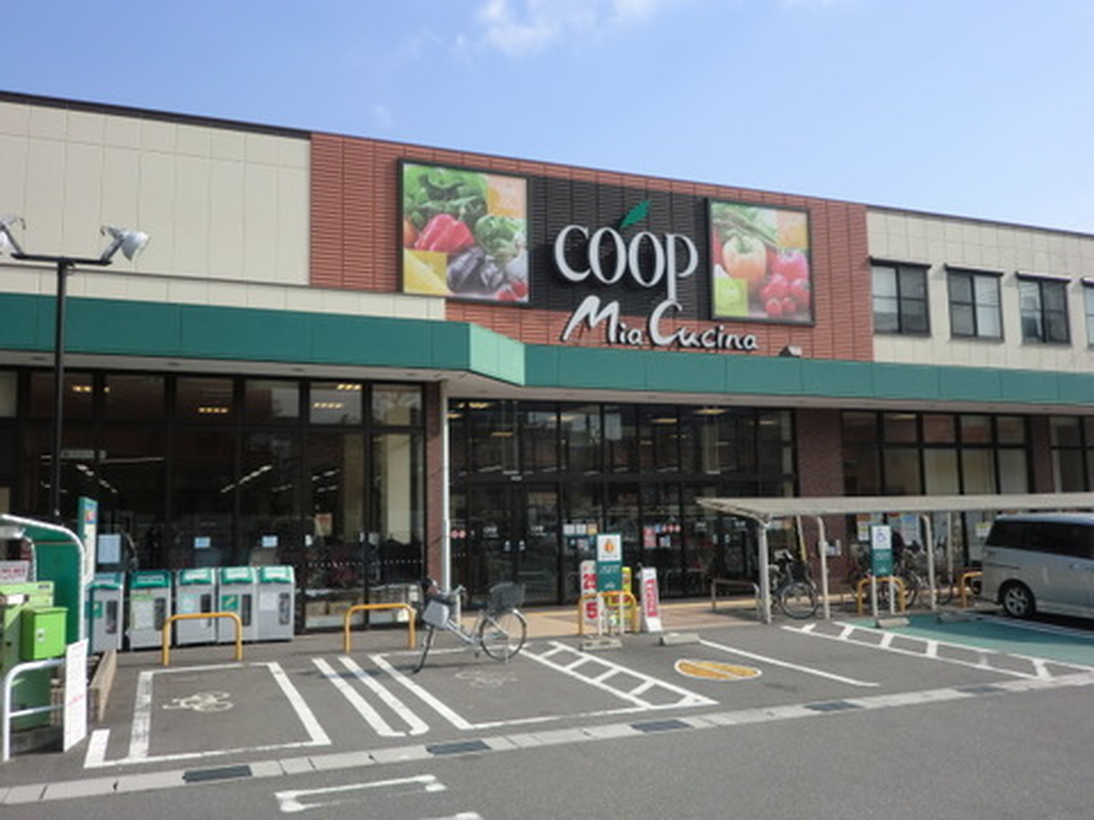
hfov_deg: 58.4
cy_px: 410
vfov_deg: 45.4
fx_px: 980
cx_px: 547
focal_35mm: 31
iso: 50
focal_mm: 5.64
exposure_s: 1/800
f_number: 2.9
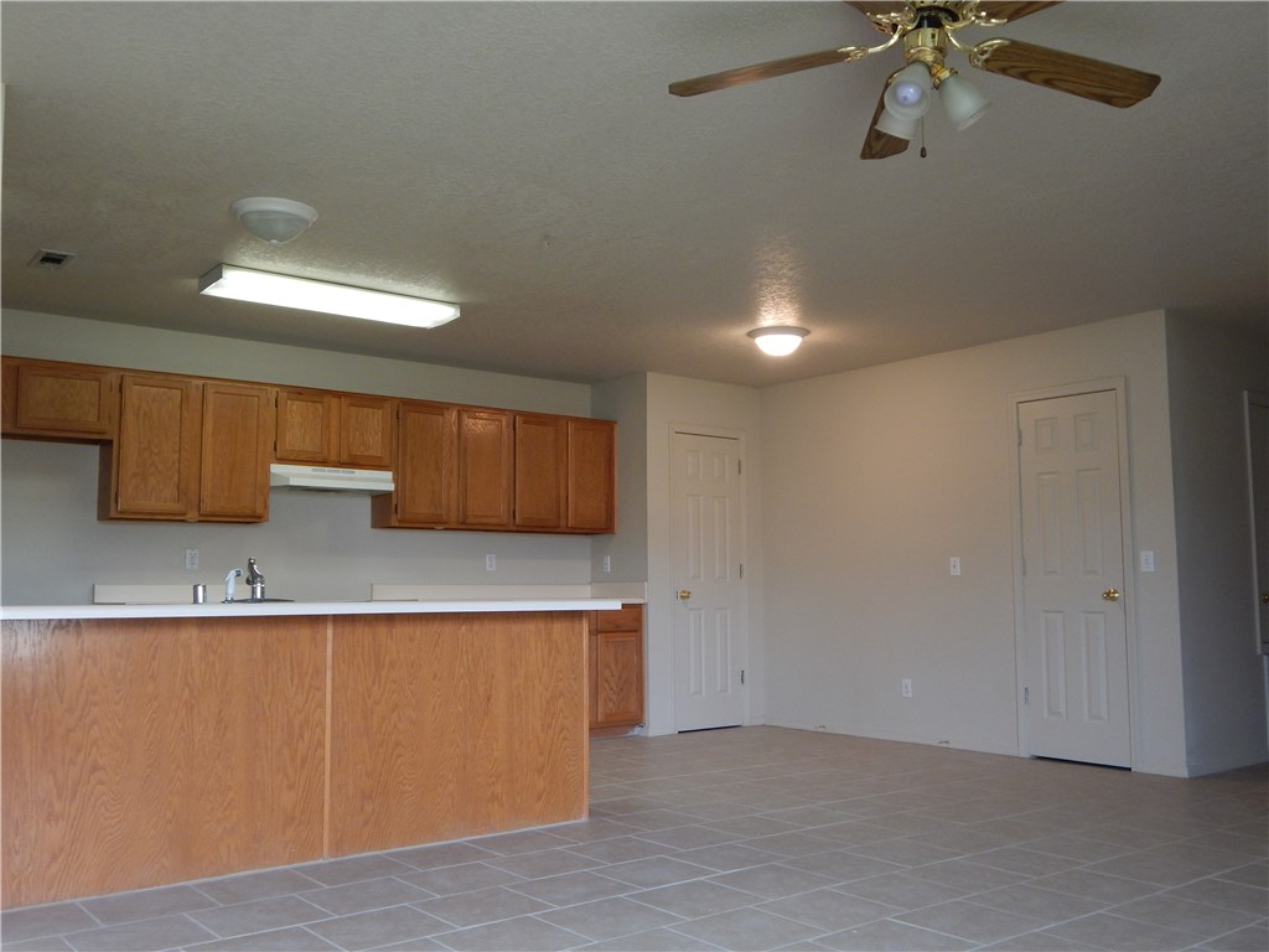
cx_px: 634
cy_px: 476
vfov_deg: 45.4
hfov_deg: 58.4
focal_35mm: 31
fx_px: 1136
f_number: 3.2
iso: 200
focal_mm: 5.6
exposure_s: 1/30
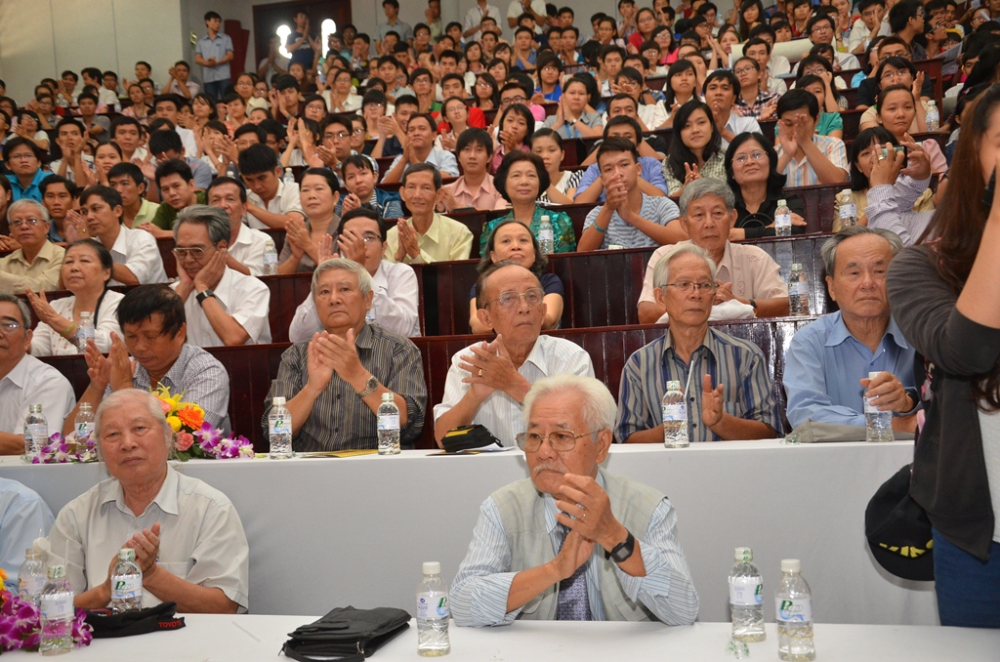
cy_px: 331
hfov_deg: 49.6
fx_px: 1081
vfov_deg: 34.1
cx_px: 500
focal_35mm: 39
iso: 1250
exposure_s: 1/80
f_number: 4
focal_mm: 26
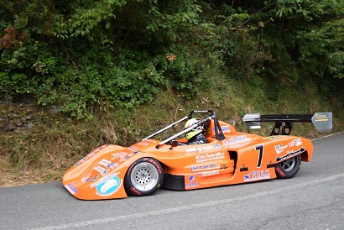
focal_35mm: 39
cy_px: 115
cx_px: 172
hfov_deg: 49.5
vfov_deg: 34.3
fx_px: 373
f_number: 4.5
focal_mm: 26
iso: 400
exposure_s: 1/1250
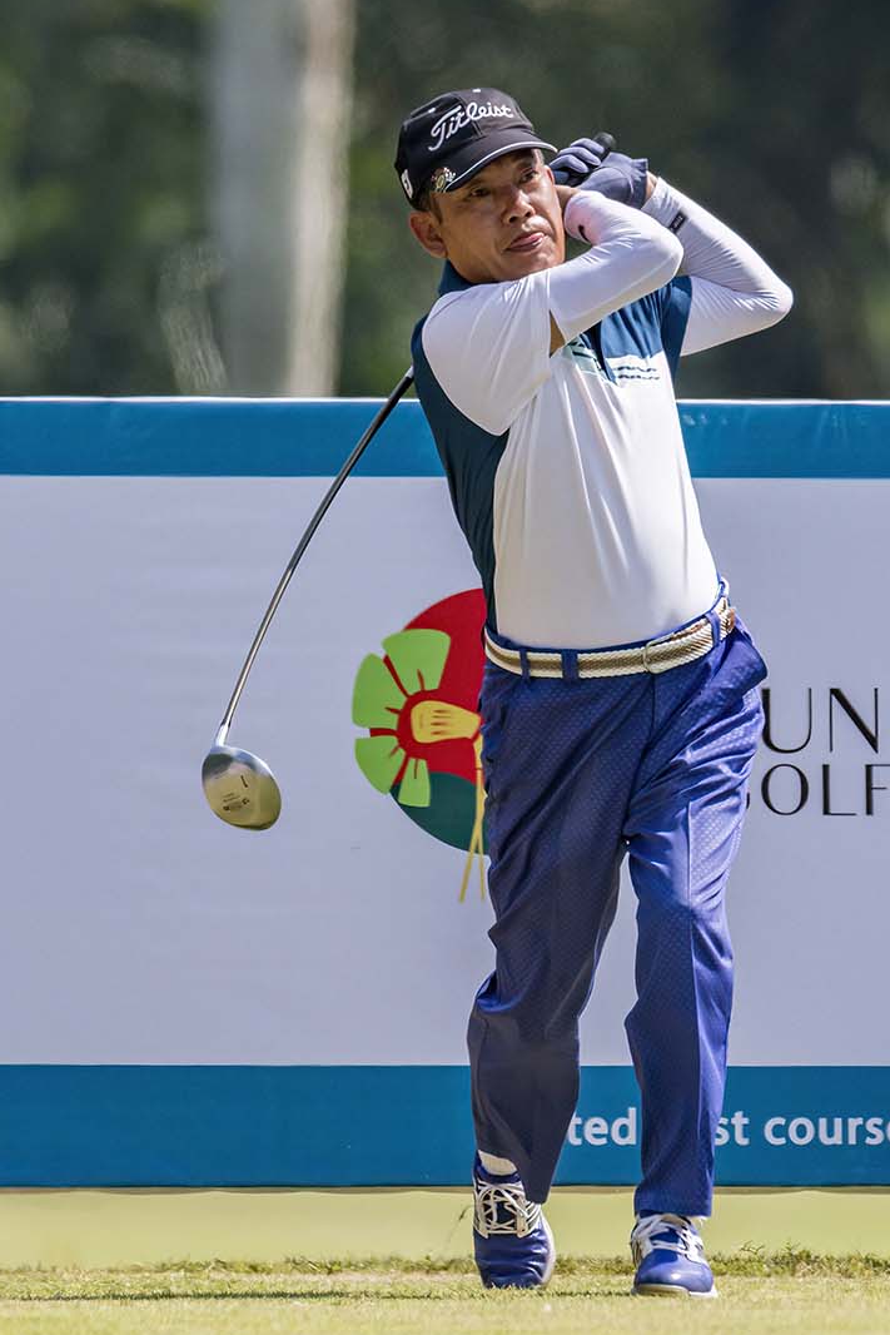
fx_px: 32546
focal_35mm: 878
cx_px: 511
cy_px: 549
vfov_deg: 2.3
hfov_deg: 1.6
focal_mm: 650
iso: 800
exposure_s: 1/2000
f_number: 8
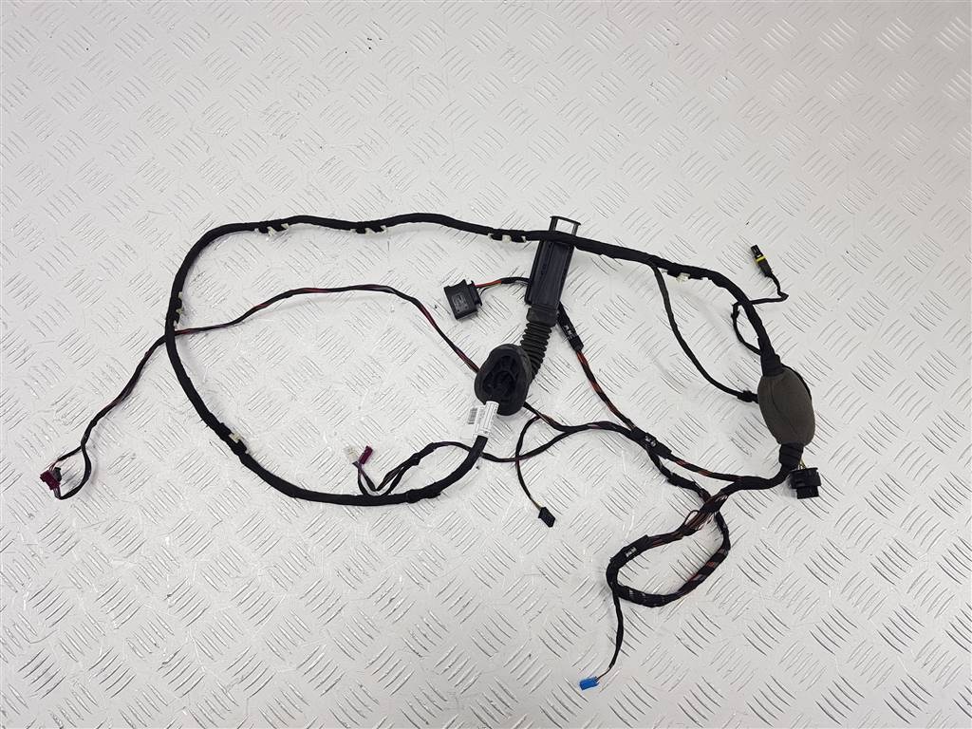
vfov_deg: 53.1
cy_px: 364
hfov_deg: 67.3
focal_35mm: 26
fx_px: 730
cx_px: 486
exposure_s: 1/100
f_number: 1.7
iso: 40
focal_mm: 4.2
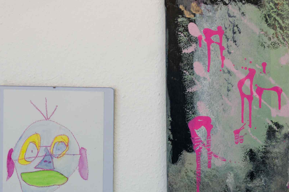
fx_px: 1187
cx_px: 165
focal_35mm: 148
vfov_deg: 9.2
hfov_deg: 13.9
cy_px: 140
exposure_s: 1/500
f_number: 2
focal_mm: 40
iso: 100
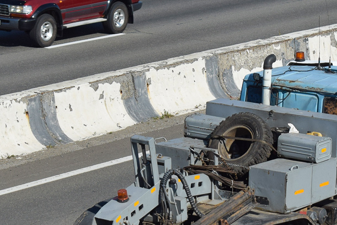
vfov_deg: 8.5
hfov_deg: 12.6
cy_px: 144
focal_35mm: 162
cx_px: 274
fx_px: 1516
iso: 200
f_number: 7.1
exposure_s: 1/1250
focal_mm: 55
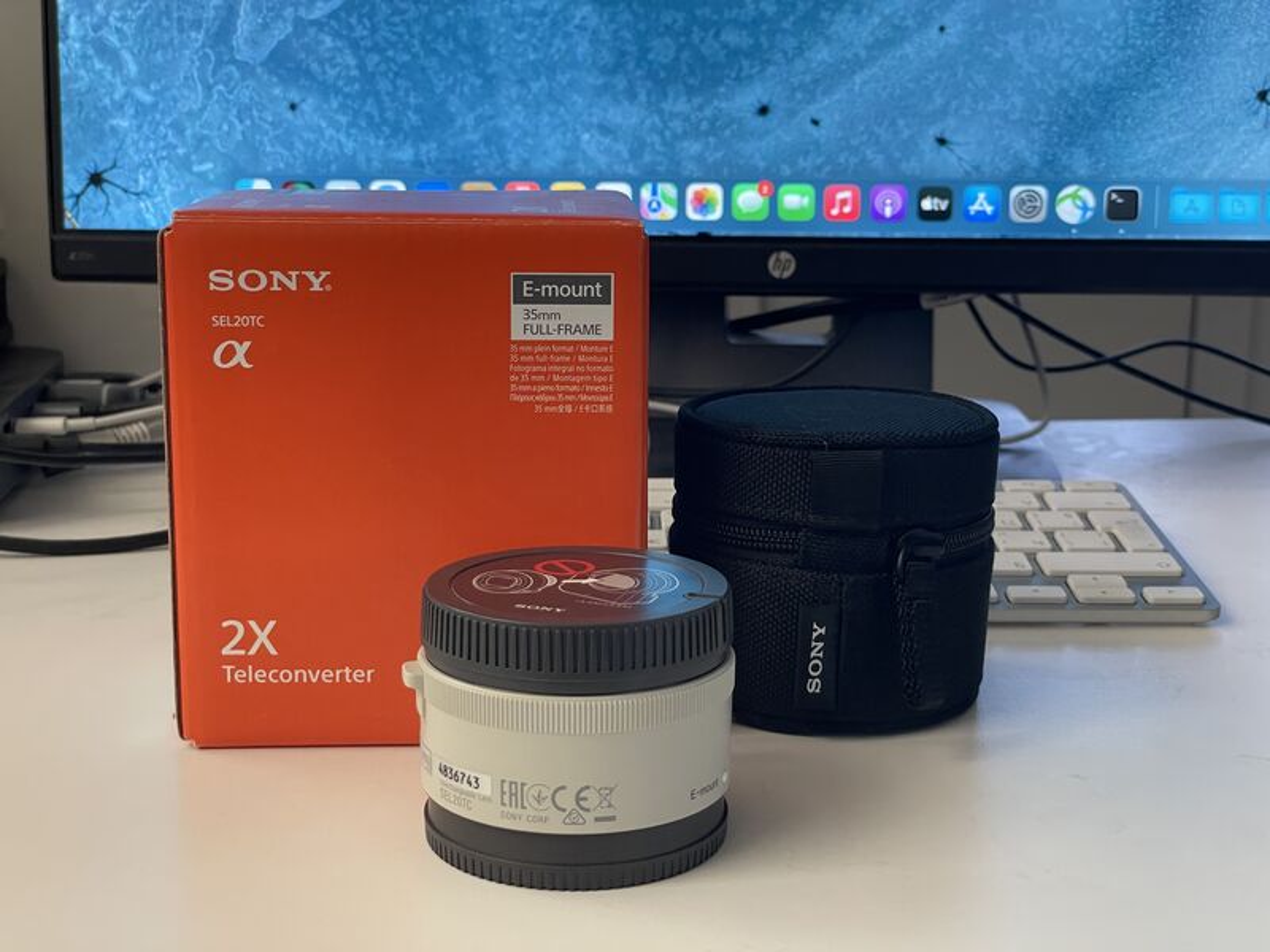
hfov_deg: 36.8
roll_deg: -0.3
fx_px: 1908
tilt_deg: -11.0
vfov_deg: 28.0
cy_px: 476
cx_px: 635
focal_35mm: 52
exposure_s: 1/60
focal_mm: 6
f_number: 2
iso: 250
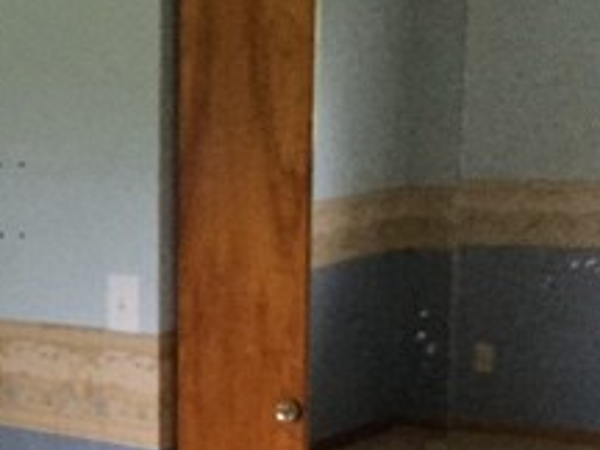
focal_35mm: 86
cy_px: 419
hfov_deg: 20.6
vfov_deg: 16.9
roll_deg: +3.5
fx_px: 1491
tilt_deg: -14.1
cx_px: -197
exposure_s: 1/15
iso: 320
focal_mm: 4.15
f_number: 2.2
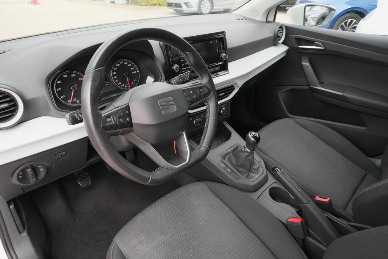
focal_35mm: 24
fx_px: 259
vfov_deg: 53.1
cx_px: 194
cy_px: 130
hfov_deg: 73.7
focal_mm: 16.1
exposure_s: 1/200
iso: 2000
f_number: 9
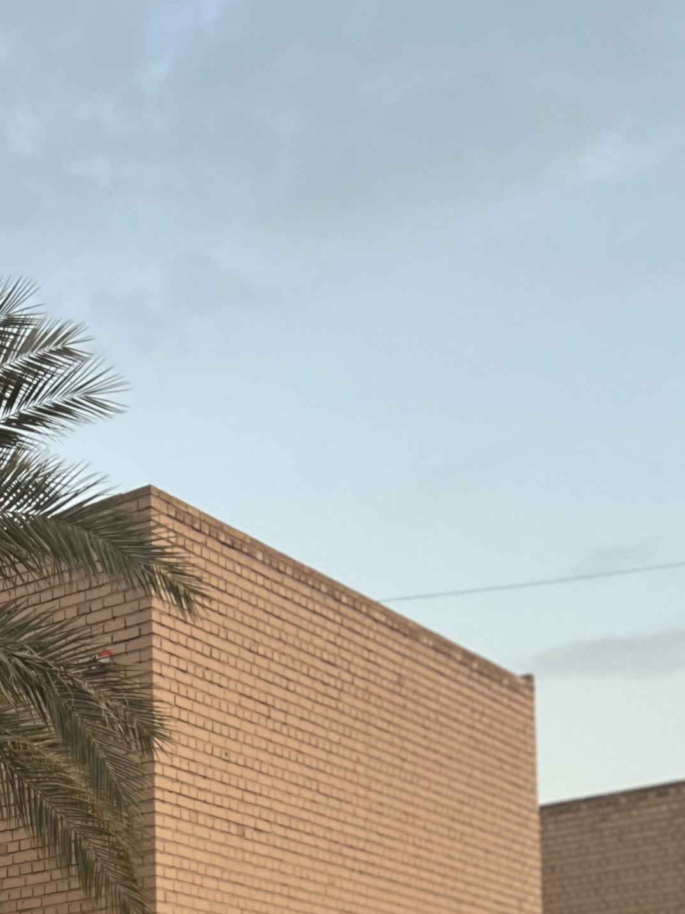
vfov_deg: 23.9
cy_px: 1142
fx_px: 1926
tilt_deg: +4.6
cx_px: -223
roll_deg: +0.6
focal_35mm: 73
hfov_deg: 18.6
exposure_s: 1/121
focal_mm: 5.7
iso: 100
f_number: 1.5
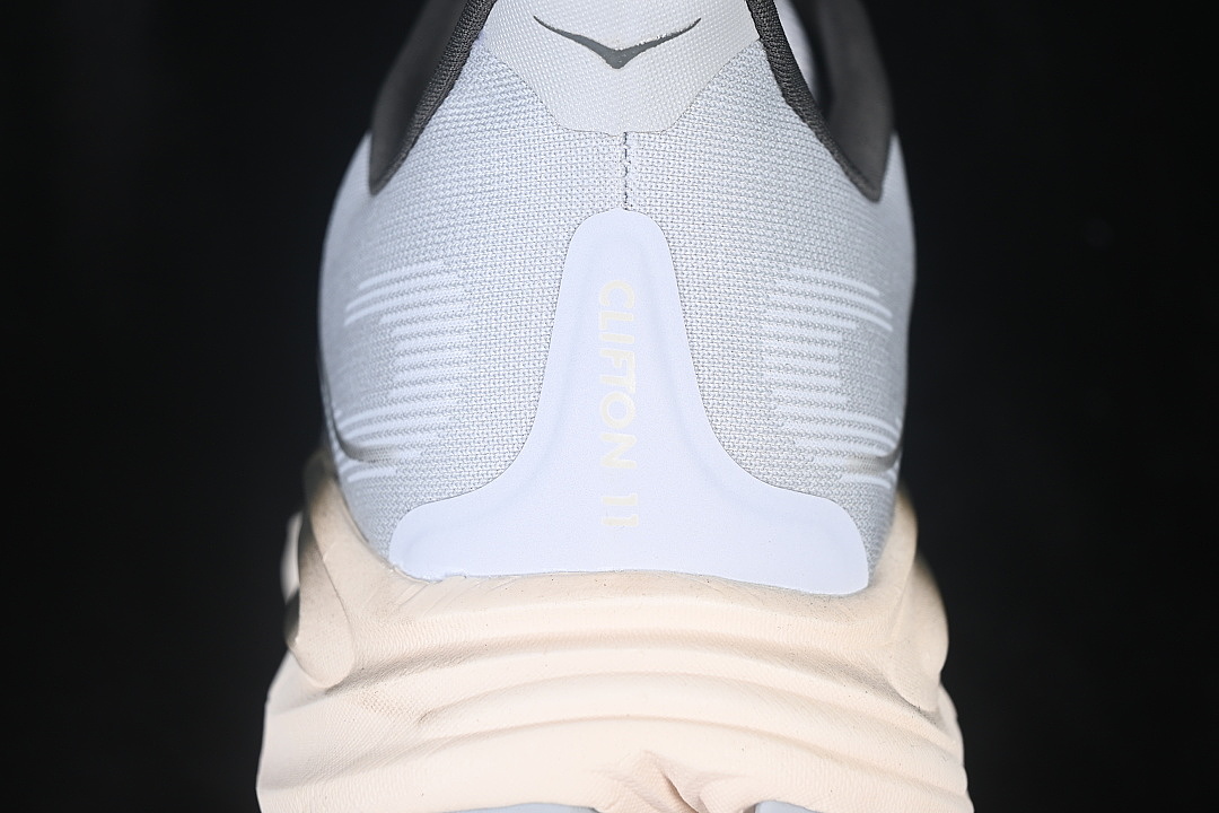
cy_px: 406
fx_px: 2539
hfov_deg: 27.0
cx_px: 610
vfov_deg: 18.2
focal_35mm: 75
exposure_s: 1/80
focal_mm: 50
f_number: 7.1
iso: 160
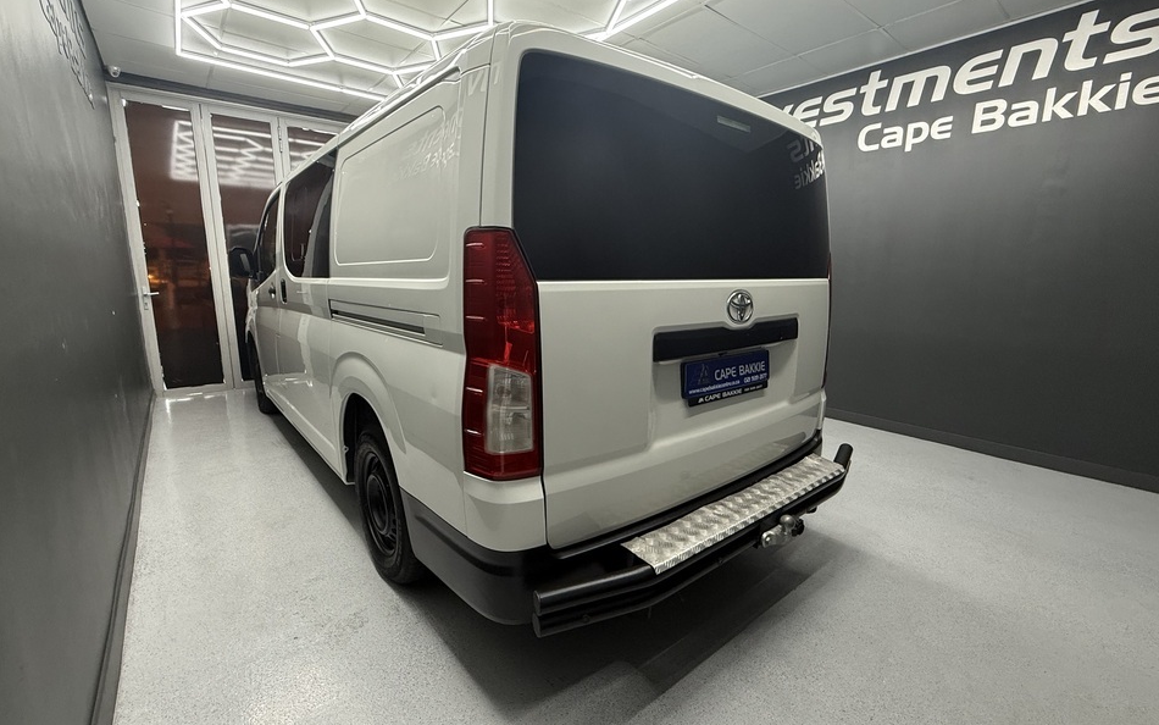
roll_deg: -0.4
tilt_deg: -10.2
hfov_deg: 97.8
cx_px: 573
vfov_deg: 71.3
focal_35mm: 16
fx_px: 505
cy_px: 365
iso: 160
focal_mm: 2.22
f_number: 2.2
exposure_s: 1/100
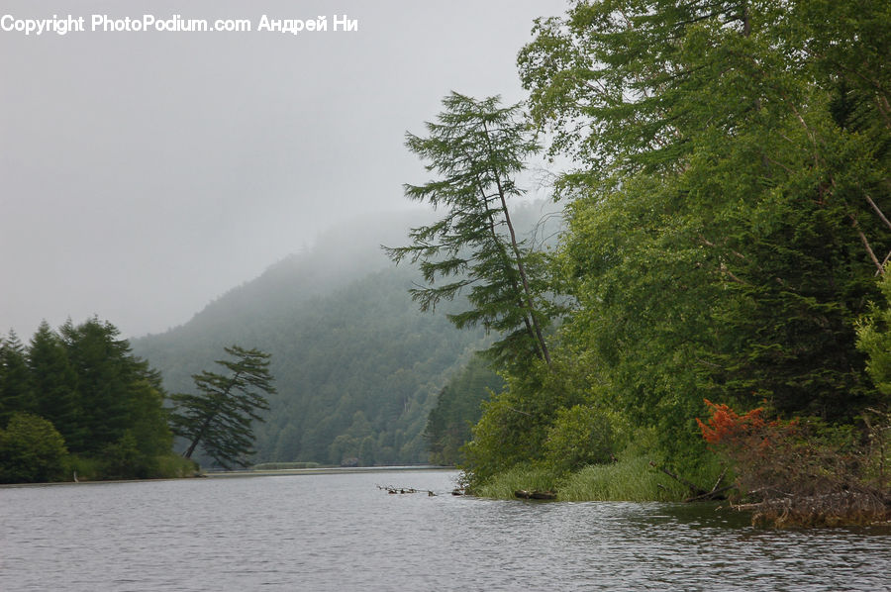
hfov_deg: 12.5
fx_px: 4079
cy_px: 296
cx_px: 446
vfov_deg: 8.3
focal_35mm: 165
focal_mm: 110
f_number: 6.3
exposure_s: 1/320
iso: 200
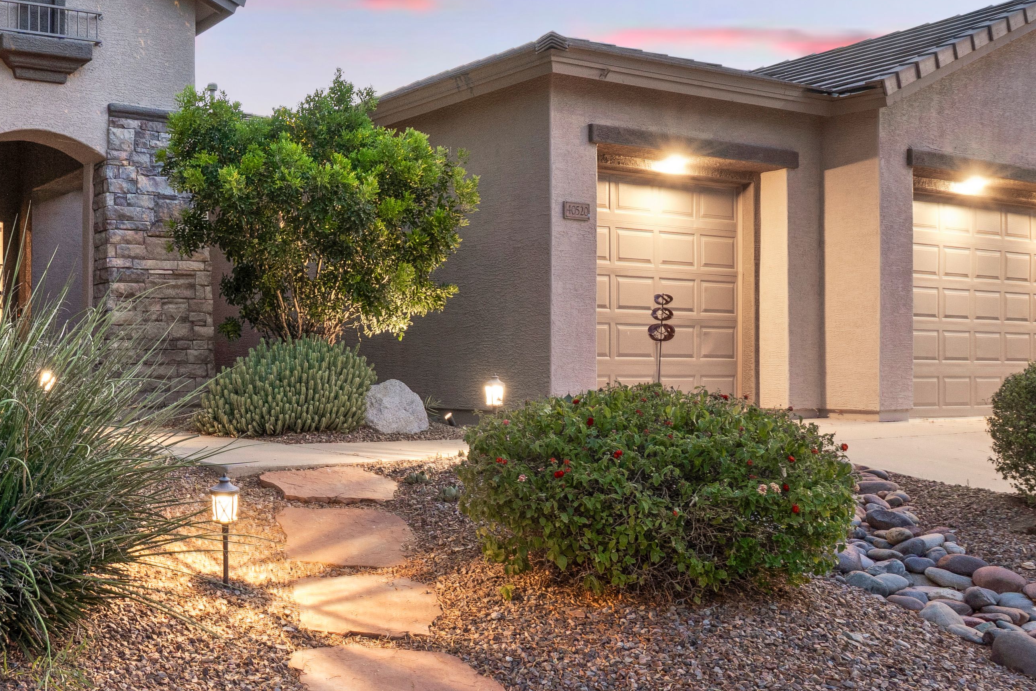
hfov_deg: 47.6
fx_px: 1065
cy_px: 353
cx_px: 140
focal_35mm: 37
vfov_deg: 35.9
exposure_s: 1
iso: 640
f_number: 8
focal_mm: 16
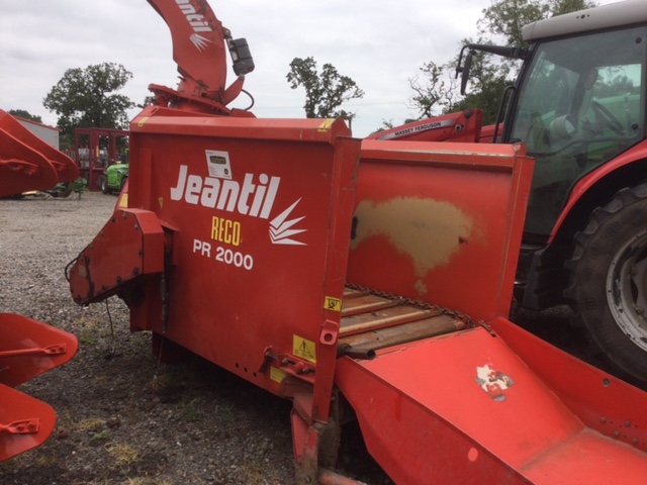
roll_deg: -2.6
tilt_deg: -7.5
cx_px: 324
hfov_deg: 58.4
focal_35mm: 31
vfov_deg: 45.4
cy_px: 242
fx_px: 579
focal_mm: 3.3
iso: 25
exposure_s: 1/627
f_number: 2.4
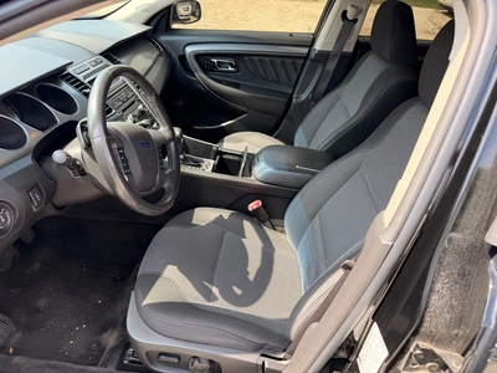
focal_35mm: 24
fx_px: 345
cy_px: 186
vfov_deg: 56.8
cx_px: 248
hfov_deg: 71.6
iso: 80
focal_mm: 6.76
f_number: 1.78
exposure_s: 1/358
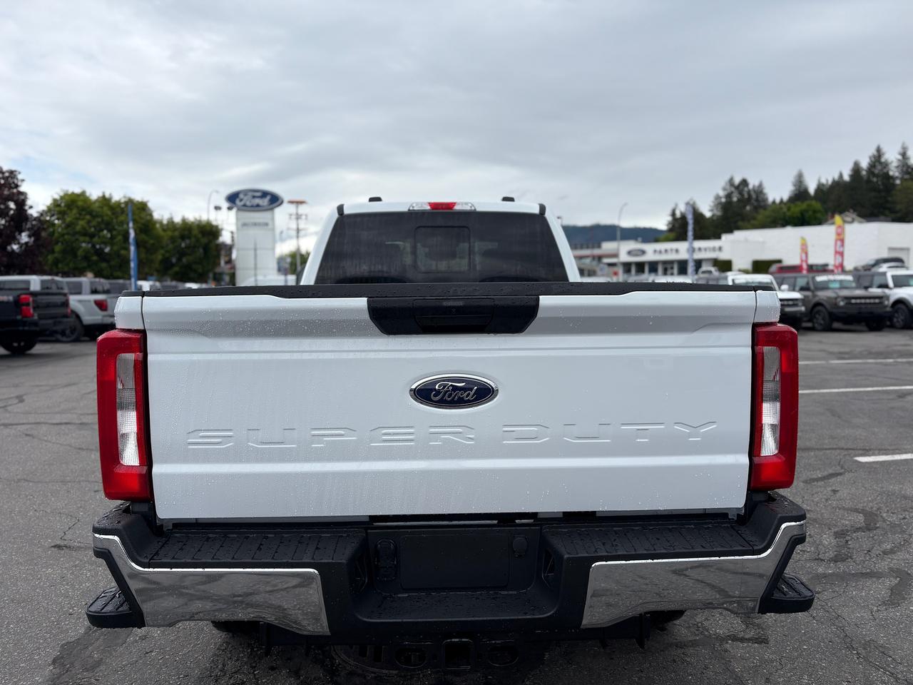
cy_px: 342
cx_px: 456
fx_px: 686
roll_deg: +0.0
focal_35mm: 26
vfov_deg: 53.1
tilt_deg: -2.8
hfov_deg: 67.3
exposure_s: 1/3279
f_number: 1.6
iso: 50
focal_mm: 5.96
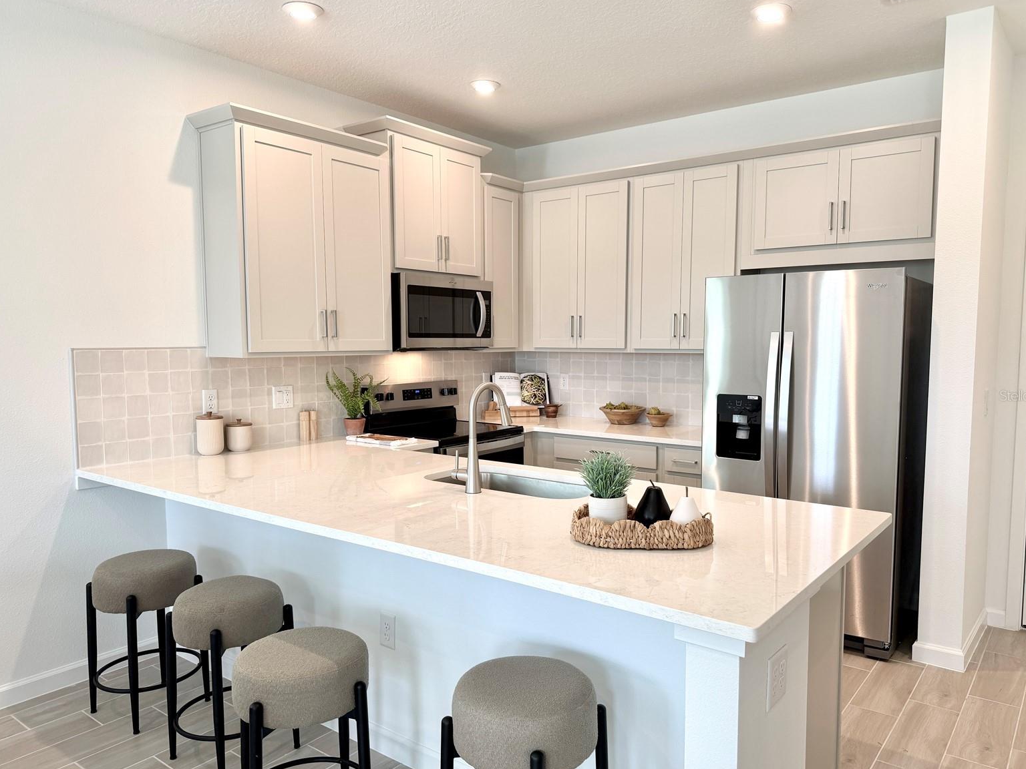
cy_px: 395
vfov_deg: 54.9
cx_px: 528
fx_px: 741
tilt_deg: -4.9
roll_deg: +0.3
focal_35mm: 25
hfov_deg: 69.4
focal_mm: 6.76
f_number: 1.78
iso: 64
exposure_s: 1/120
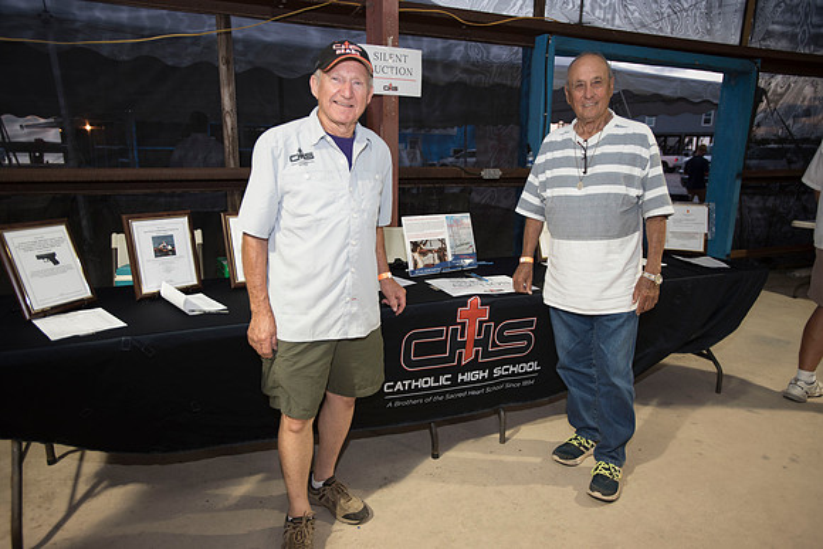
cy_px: 274
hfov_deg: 73.7
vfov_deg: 53.2
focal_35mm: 24
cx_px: 412
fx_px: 549
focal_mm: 24
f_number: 2.8
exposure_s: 1/80
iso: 500
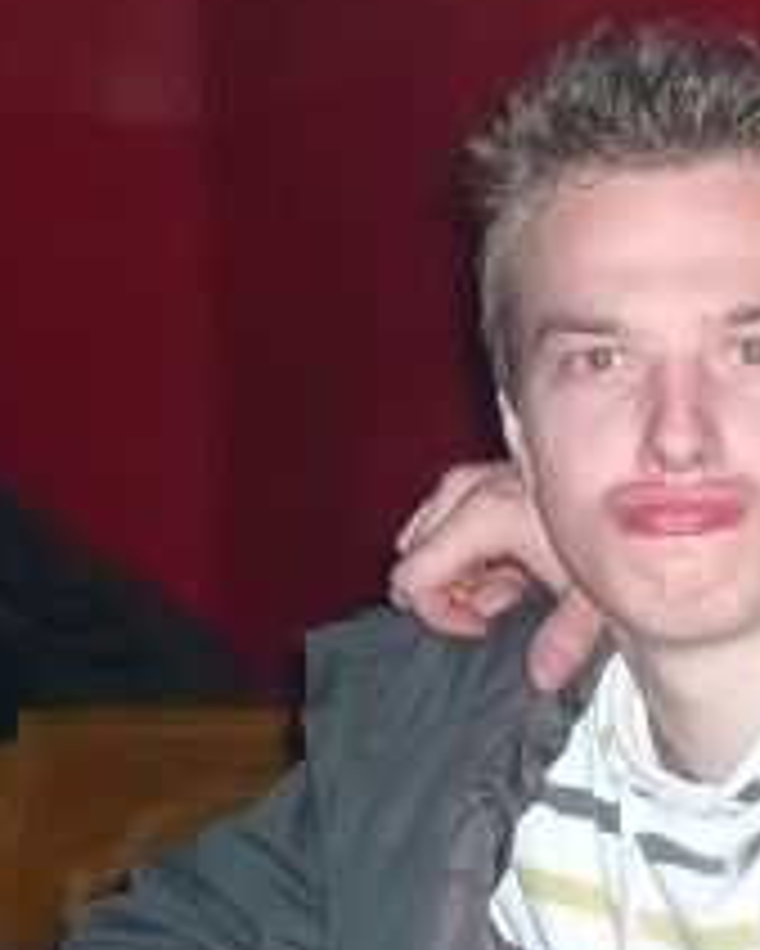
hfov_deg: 13.1
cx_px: 1169
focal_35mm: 111
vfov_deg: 17.3
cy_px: 491
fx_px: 3119
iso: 200
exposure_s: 1/30
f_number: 2.9
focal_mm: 4.9
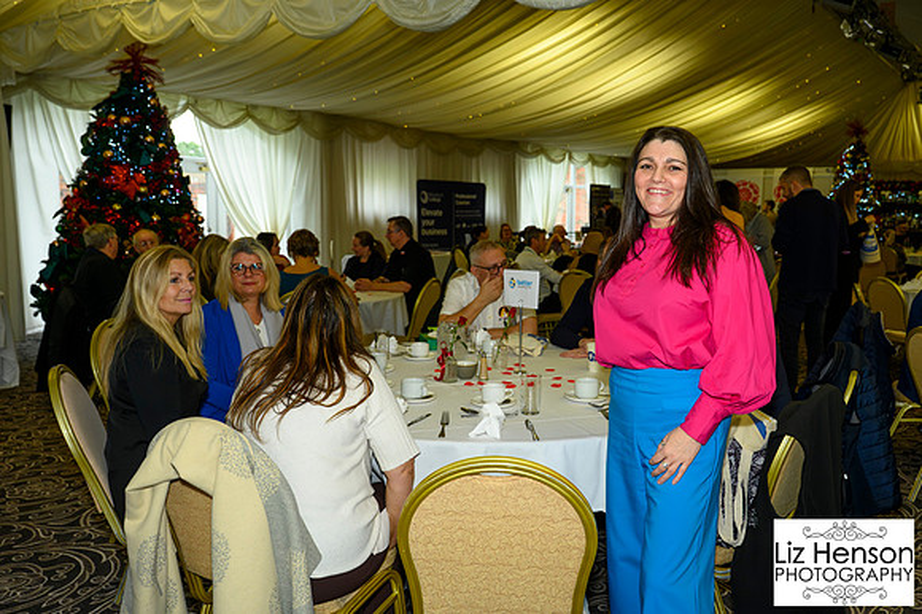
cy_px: 296
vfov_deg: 41.7
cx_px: 519
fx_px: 804
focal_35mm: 31
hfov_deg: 59.4
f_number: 4
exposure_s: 1/160
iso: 1250
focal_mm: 27.5
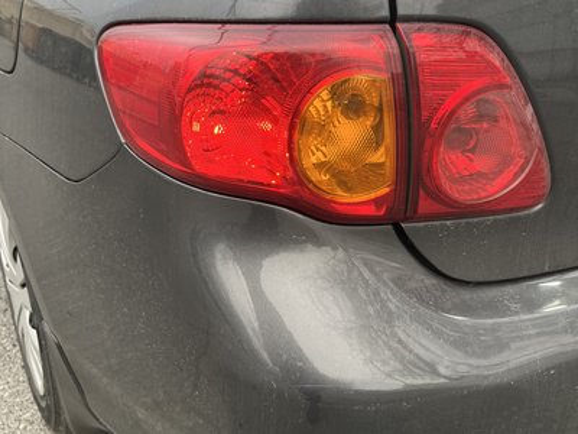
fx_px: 434
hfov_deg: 67.3
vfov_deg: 53.1
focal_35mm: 26
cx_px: 289
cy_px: 217
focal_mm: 5.1
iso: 40
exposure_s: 1/122
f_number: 1.6
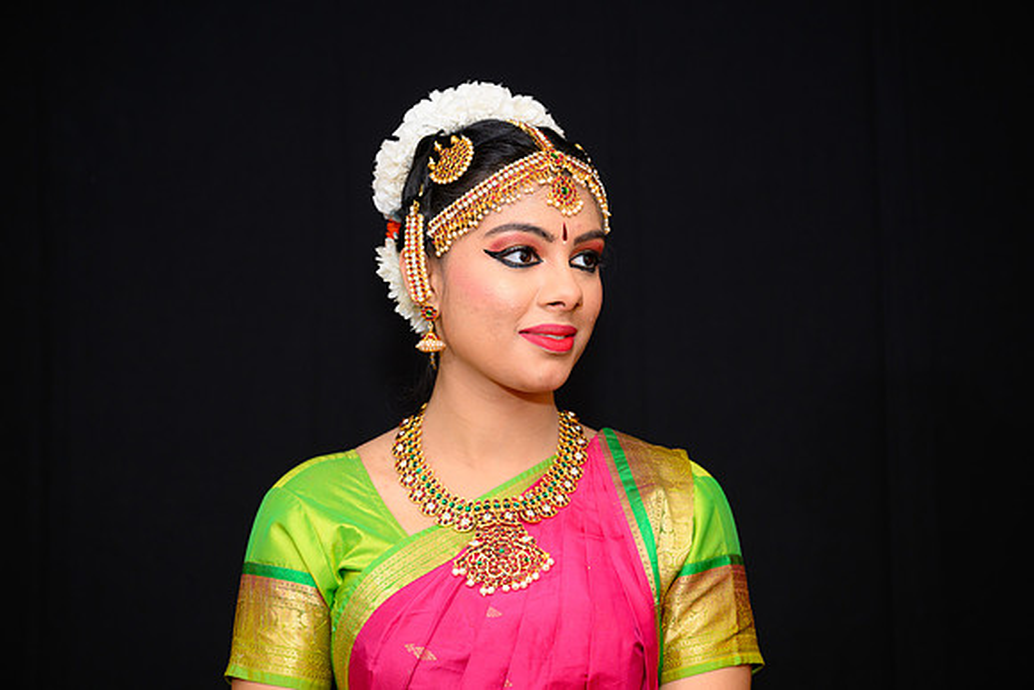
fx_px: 2011
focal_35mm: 70
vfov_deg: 19.5
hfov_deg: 28.8
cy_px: 345
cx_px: 517
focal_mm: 70
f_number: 5
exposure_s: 1/125
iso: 1000
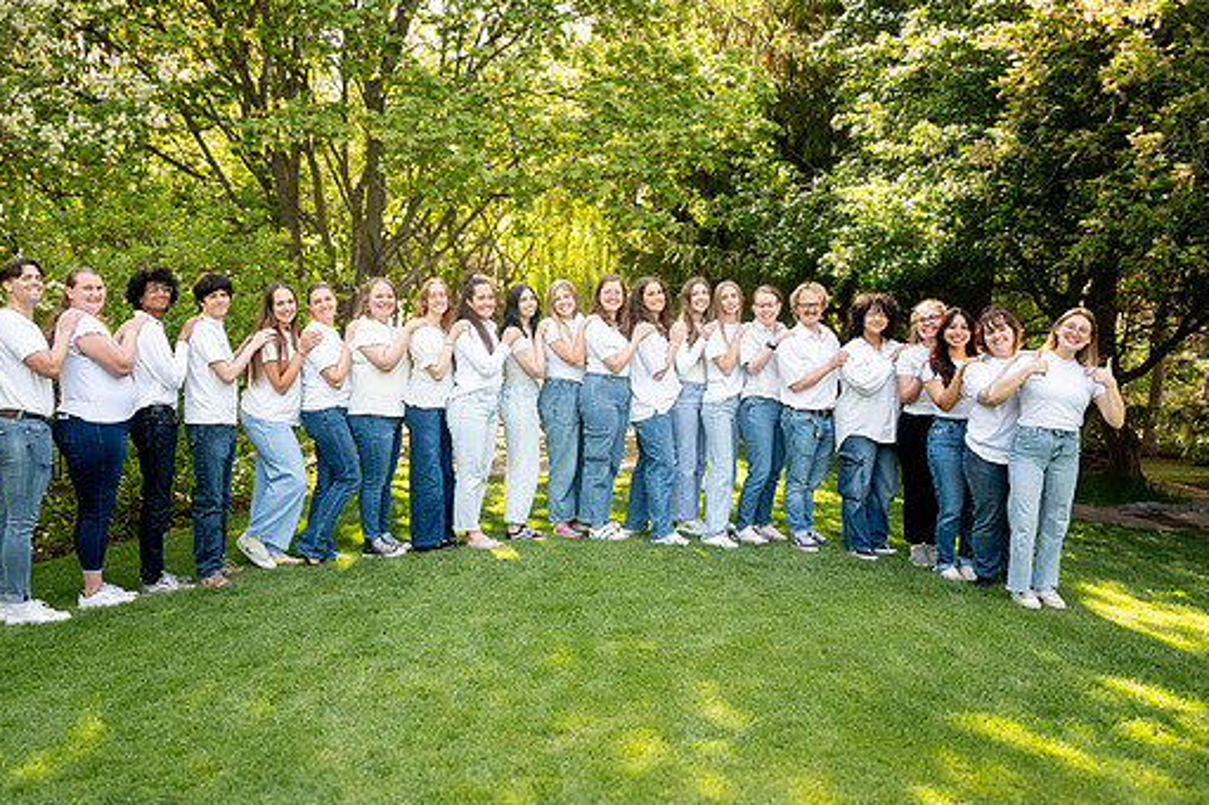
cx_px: 559
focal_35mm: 33
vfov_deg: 39.9
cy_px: 452
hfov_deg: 57.2
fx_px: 1107
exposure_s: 1/250
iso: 320
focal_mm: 28
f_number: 4
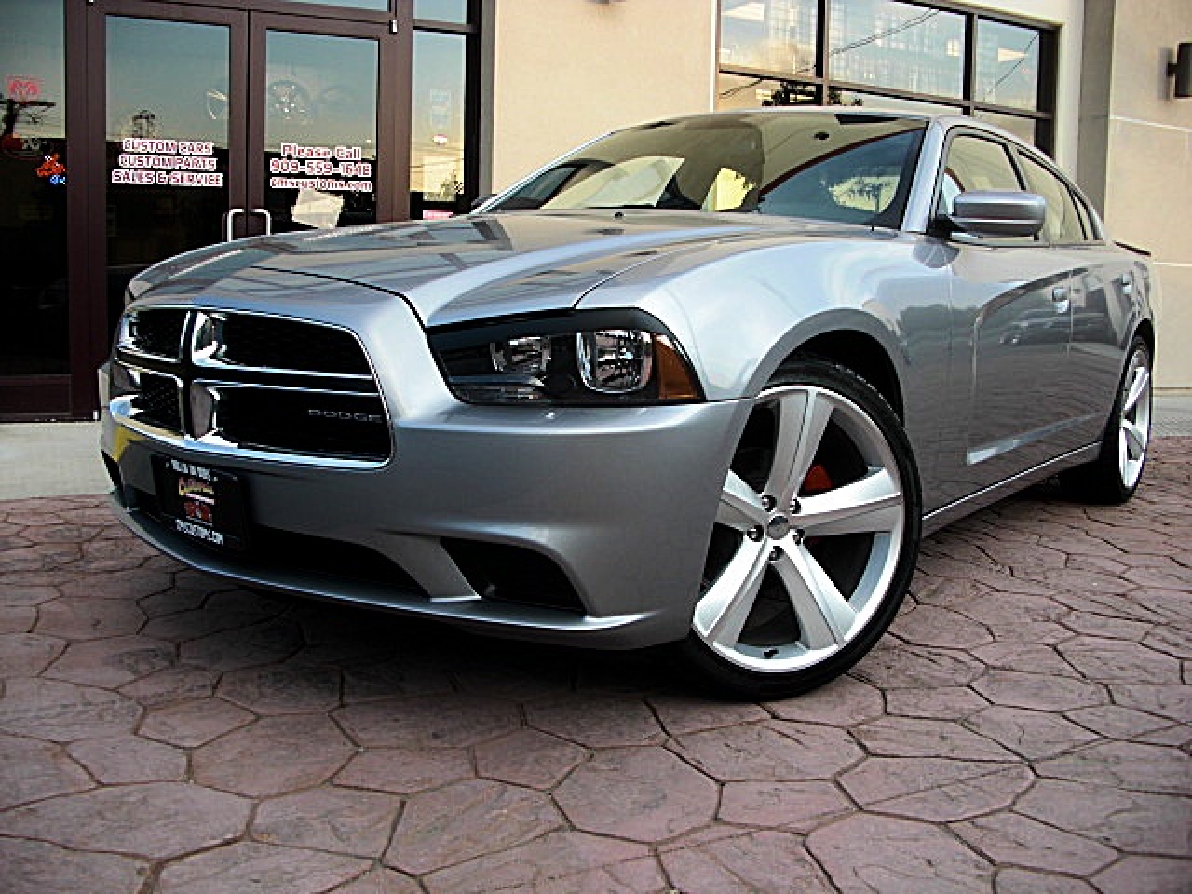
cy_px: 447
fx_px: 1240
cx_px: 596
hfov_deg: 51.4
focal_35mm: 36
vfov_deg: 39.7
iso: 50
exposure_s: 1/80
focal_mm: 6.3
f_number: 2.8
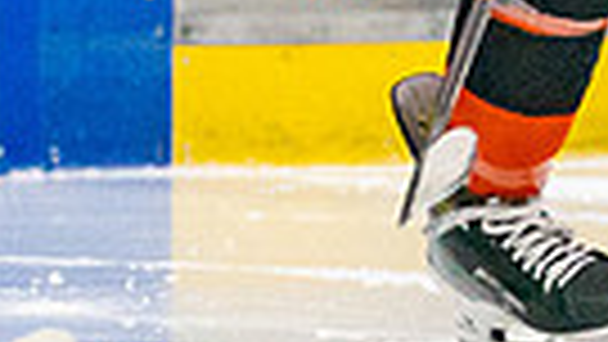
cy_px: 127
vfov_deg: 0.8
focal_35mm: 1573
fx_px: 25365
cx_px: 547
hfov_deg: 1.4
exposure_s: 1/1250
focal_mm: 162
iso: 3200
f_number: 2.8
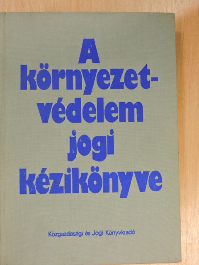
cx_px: 100
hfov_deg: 32.2
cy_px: 132
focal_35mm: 45
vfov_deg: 42.1
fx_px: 345
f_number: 4
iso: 400
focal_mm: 8.1
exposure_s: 1/15
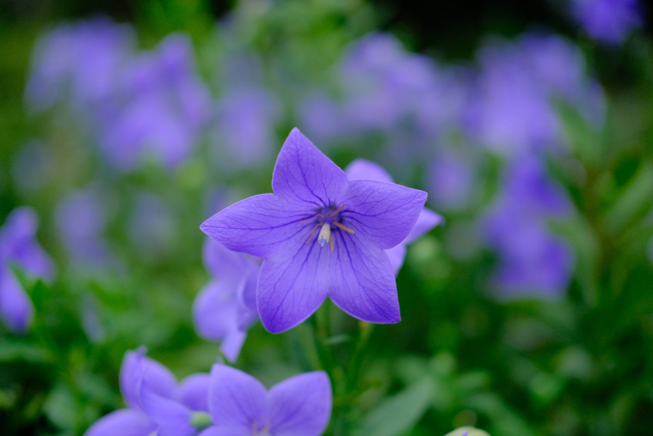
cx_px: 326
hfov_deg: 37.5
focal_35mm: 53
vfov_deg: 25.5
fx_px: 961
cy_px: 218
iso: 640
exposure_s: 1/5400
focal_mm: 35
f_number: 2
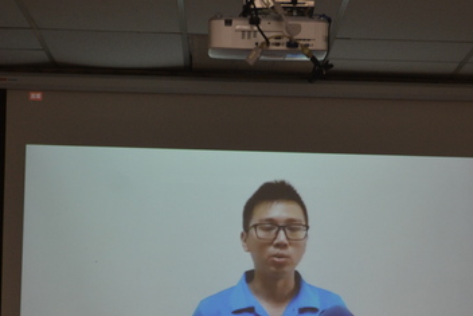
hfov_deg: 12.5
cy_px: 301
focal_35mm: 164
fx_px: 2155
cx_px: 259
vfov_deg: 8.3
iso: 500
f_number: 5.6
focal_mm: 55
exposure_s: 1/60
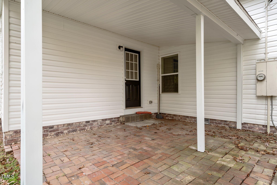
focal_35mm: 19
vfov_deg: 64.5
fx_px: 146
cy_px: 92
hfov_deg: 86.9
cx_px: 138
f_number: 8
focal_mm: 19
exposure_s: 1/15
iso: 100
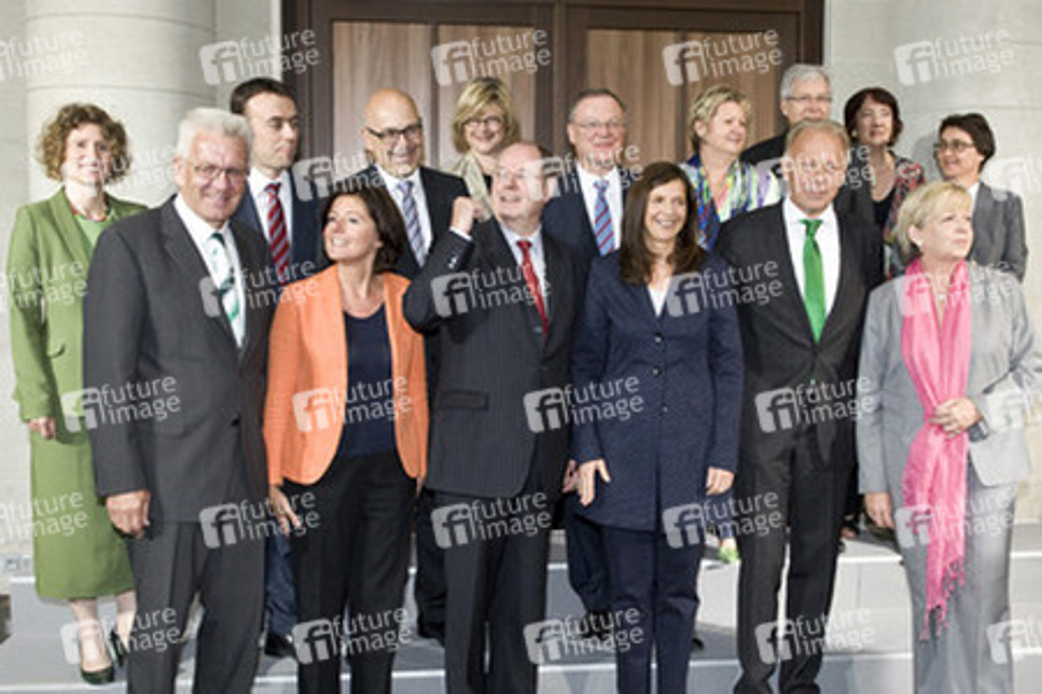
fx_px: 897
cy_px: 347
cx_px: 521
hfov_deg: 60.3
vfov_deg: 42.3
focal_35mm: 31
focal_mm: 31
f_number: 5.6
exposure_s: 1/160
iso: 1600
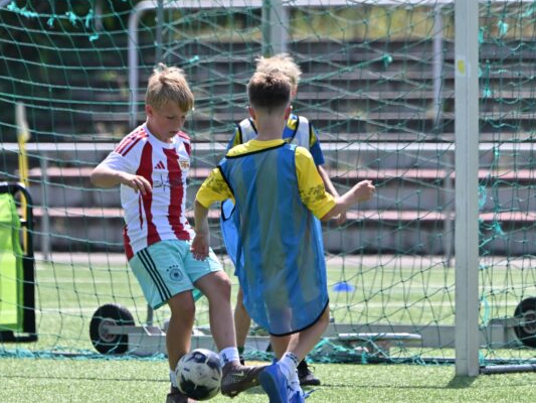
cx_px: 282
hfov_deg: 3.8
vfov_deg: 2.9
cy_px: 162
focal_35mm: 517
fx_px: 8007
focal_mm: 280
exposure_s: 1/1600
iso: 320
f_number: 5.6
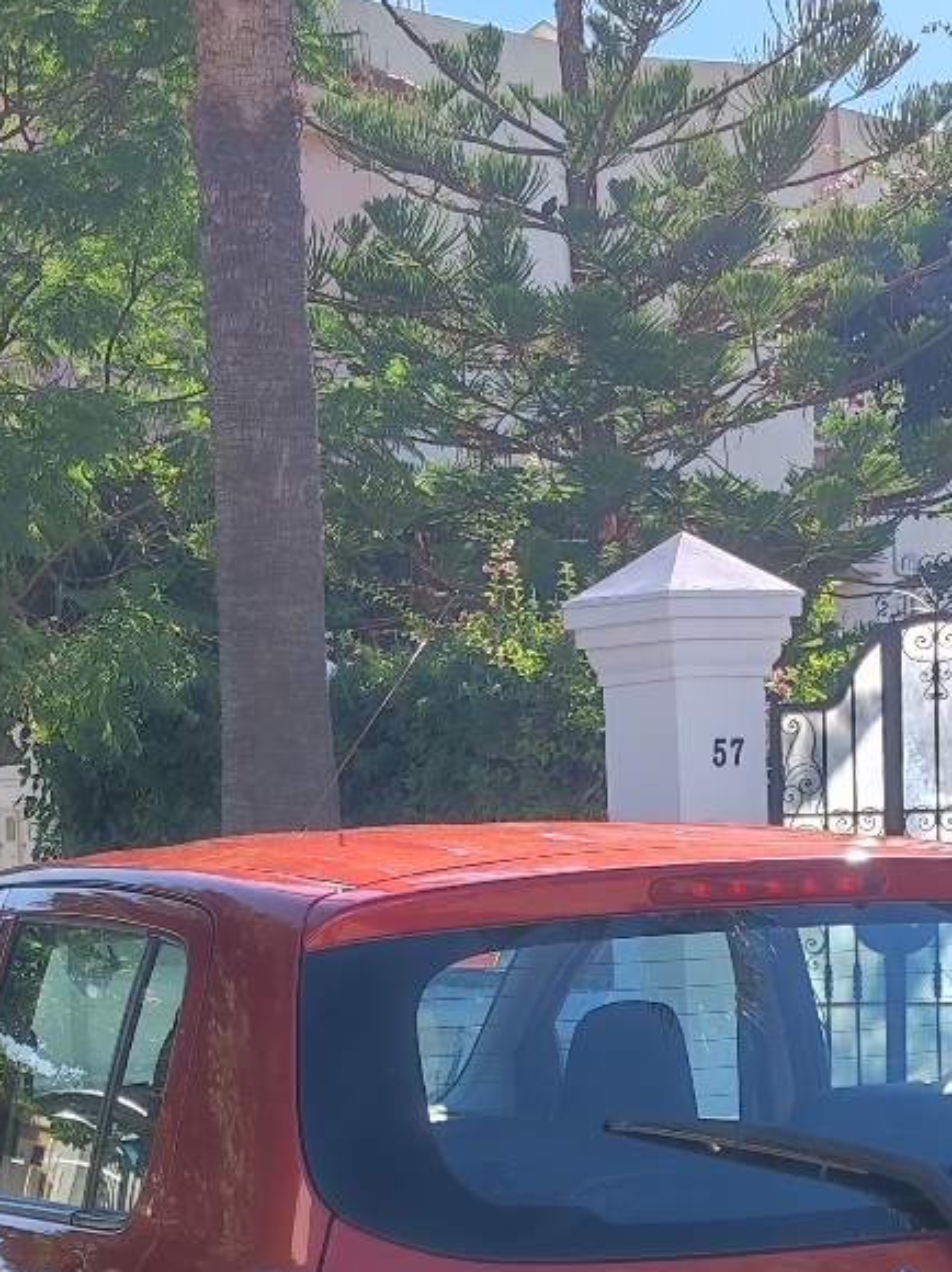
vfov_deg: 23.9
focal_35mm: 80
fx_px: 2938
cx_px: 689
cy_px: 1103
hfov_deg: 18.3
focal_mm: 4.7
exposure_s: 1/260
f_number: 1.79
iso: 50
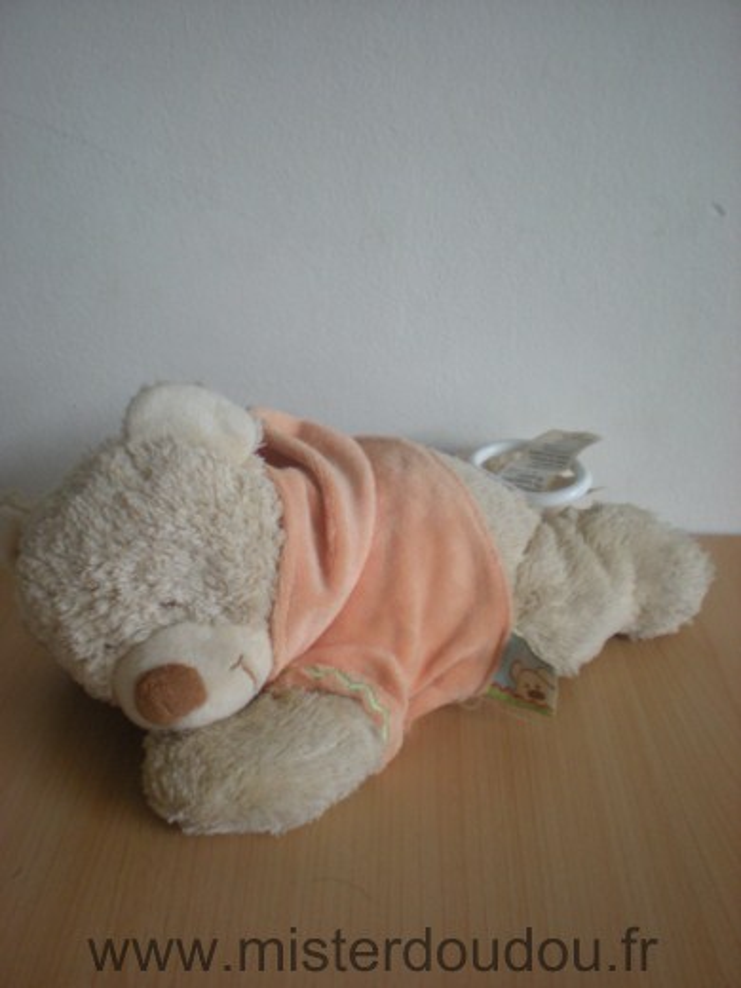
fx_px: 1085
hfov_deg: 37.7
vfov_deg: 49.0
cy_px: 494
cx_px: 370
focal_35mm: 38
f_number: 3.1
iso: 200
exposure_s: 1/10.8
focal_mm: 6.3
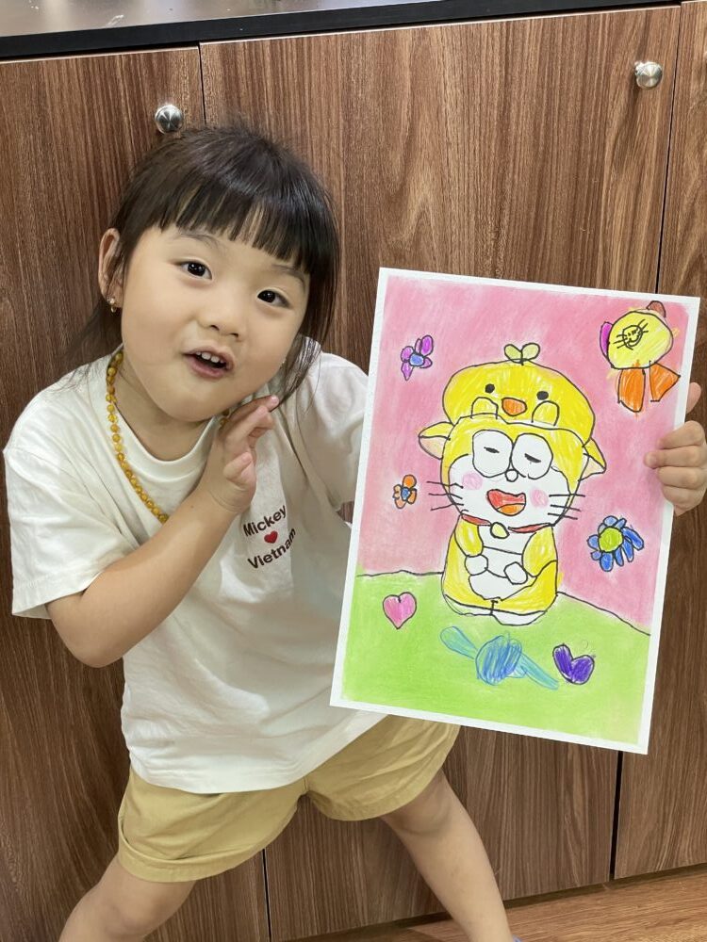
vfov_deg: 36.8
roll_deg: +1.6
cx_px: 354
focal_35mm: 52
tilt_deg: -29.2
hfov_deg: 28.0
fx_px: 1416
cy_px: 471
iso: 125
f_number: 2
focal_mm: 6
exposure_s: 1/100
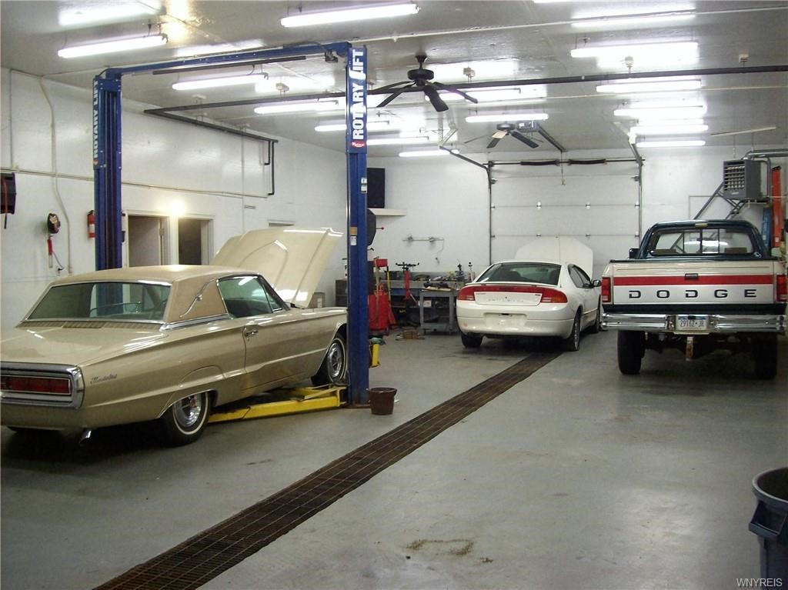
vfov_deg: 39.6
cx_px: 394
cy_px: 295
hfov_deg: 51.4
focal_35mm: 36
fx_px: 819
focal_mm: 6
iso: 160
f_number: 2.7
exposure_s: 1/8.95
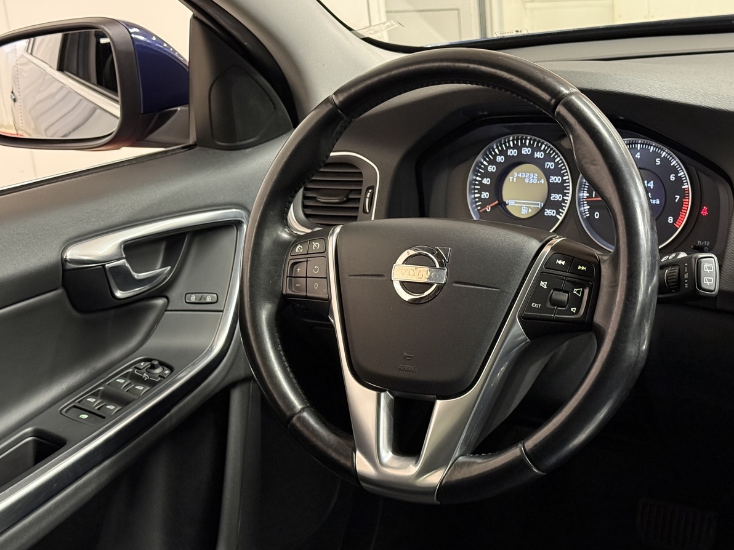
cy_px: 236
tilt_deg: -15.9
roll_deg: +5.6
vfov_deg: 25.2
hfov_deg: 33.2
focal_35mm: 58
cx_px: 382
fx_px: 1230
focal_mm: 6.76
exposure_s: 1/33
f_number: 1.78
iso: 500
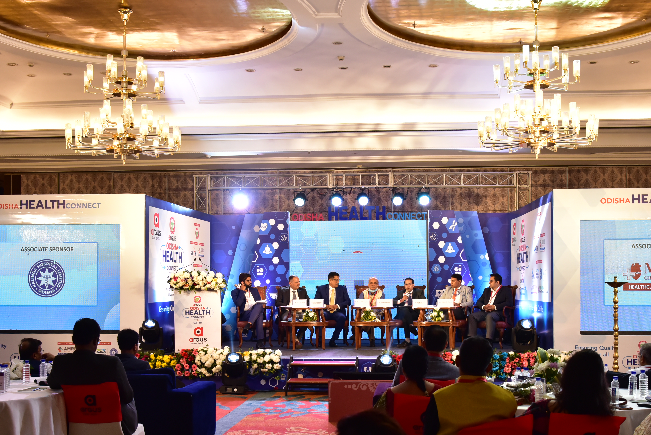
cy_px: 256
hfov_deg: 42.7
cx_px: 351
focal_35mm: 46
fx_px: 832
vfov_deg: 29.2
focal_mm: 38
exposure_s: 1/160
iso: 1600
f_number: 6.3
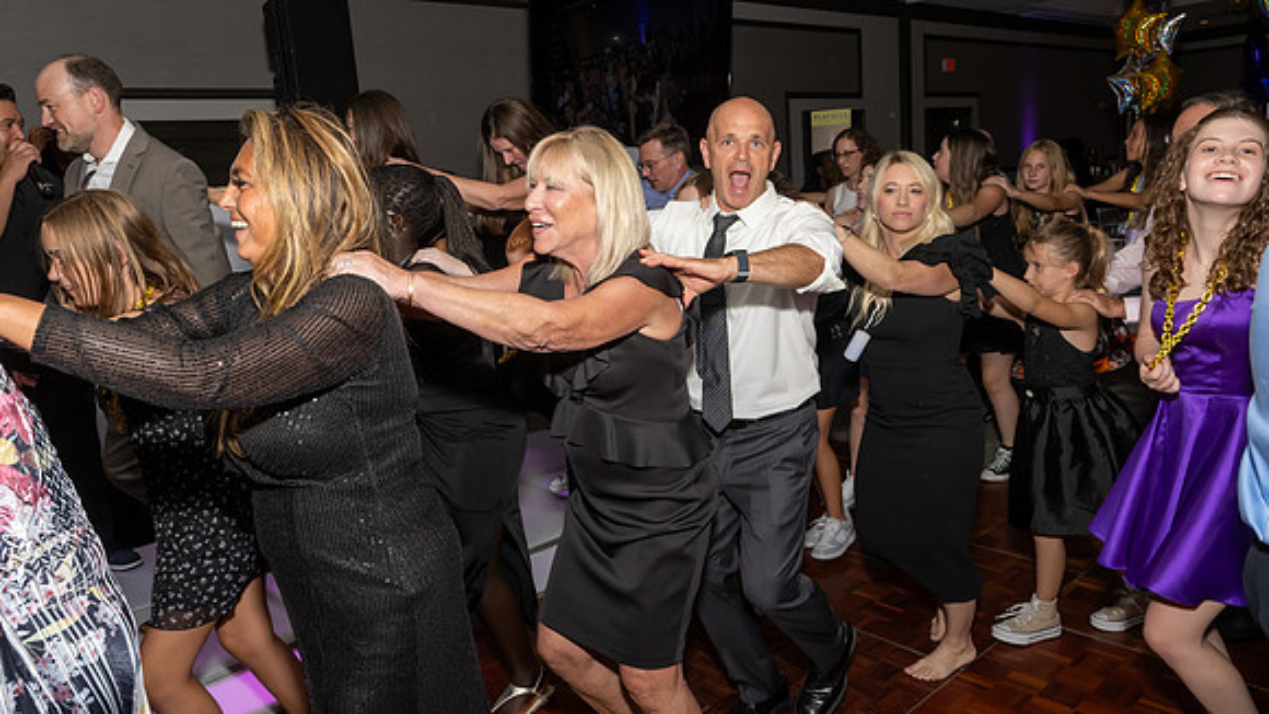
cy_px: 335
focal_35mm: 26
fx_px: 881
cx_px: 634
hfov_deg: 71.5
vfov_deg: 44.1
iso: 1000
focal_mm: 17
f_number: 8
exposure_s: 1/250
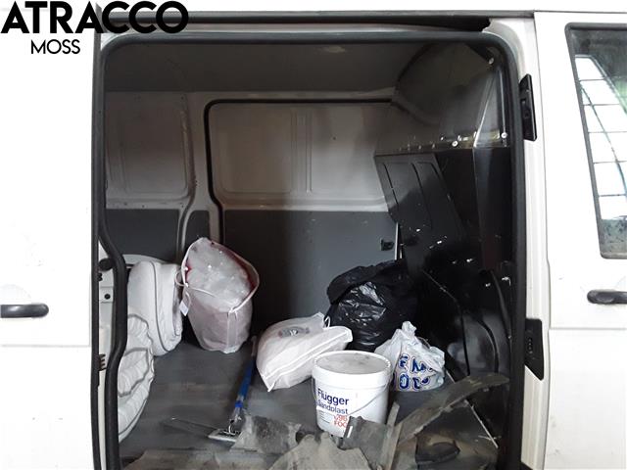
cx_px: 314
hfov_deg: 63.4
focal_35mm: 28
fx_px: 507
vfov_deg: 49.7
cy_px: 235
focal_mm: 2.91
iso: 400
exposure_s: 1/25
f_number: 1.9
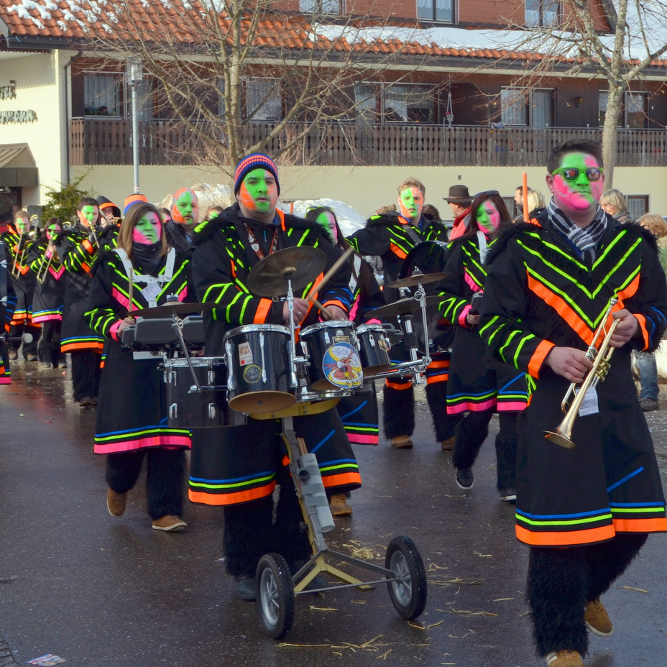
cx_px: 433
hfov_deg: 26.9
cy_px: 320
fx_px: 1389
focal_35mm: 64
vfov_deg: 27.0
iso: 100
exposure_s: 1/200
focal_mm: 29
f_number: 9
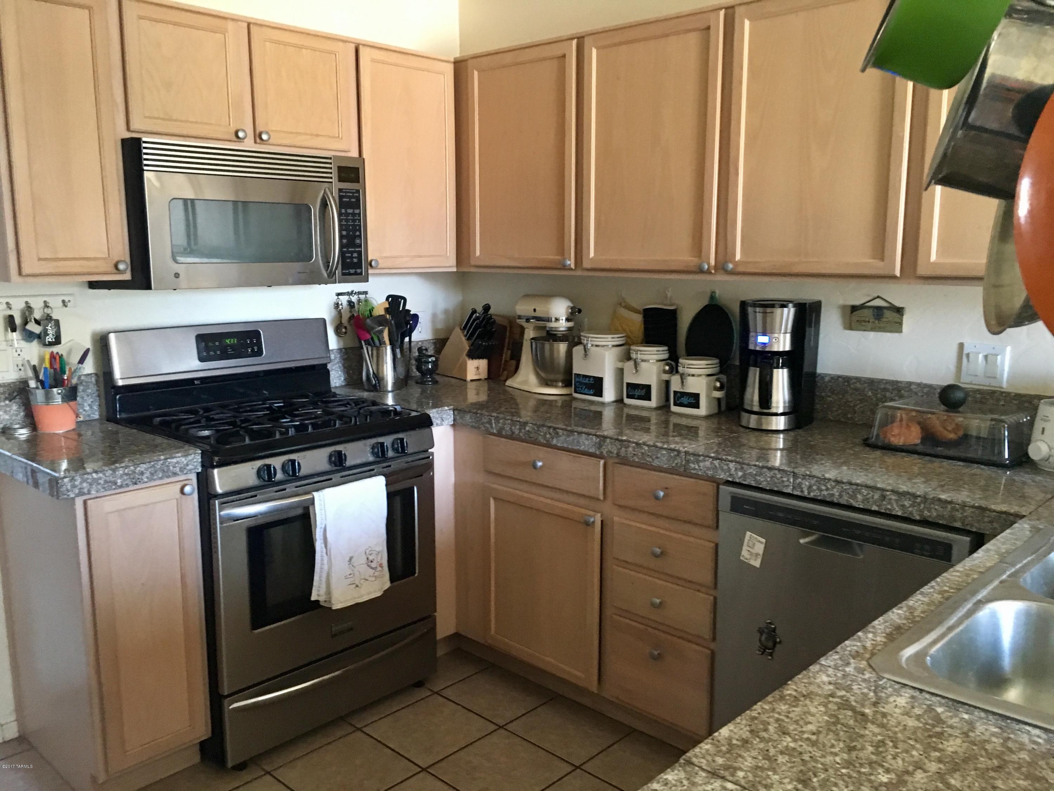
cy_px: 396
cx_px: 527
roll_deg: +1.5
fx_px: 883
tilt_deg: -9.4
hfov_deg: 61.7
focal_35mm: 29
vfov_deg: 48.2
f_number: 2.2
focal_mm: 4.15
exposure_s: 1/15
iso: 200
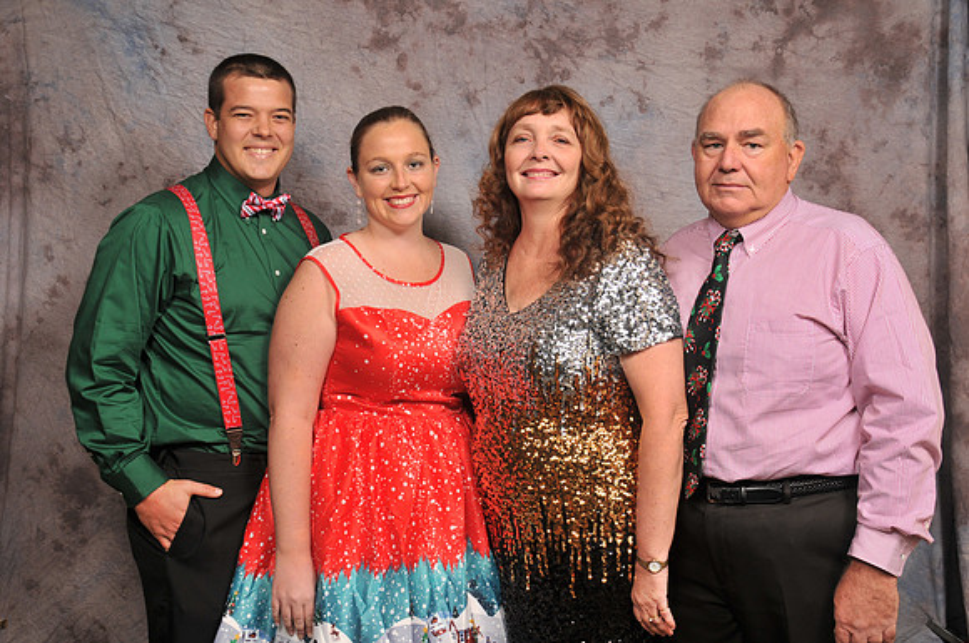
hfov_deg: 51.3
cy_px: 322
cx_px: 484
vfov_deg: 35.4
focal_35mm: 38
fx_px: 1008
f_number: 5.6
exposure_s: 1/125
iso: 200
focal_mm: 25
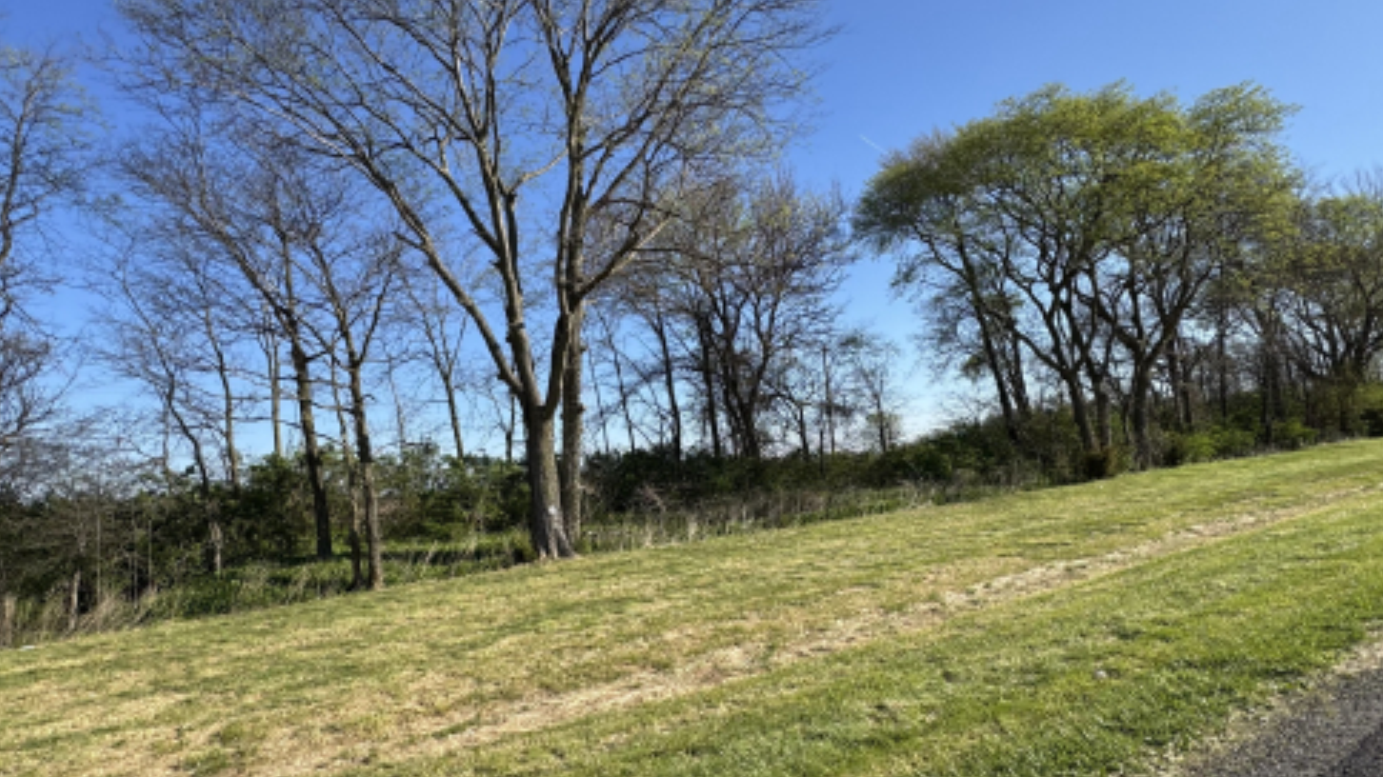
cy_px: 437
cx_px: 690
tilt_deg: +1.4
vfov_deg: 53.4
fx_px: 770
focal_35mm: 21
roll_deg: +3.4
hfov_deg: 83.9
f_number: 2.2
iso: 50
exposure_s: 1/1420
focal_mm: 2.22
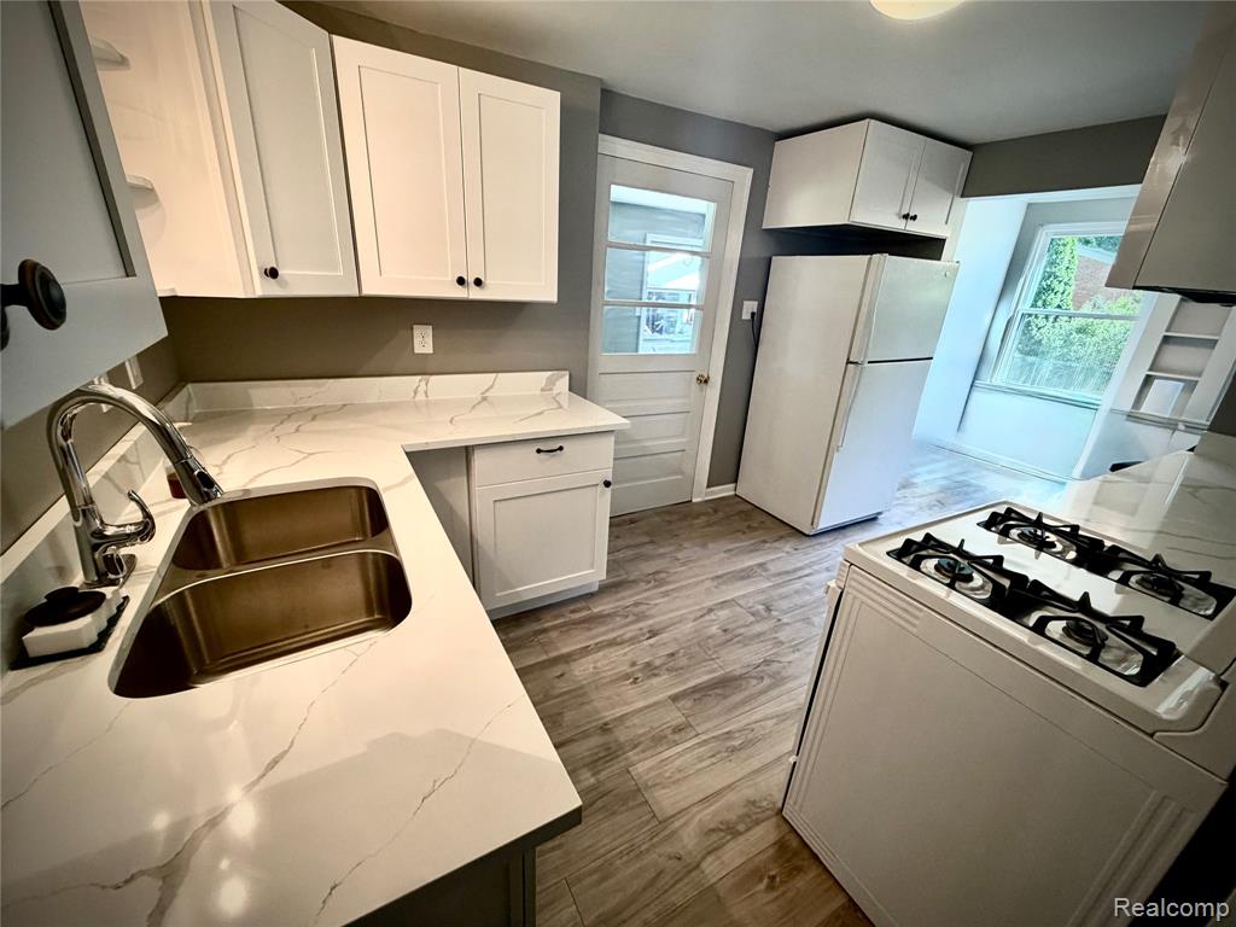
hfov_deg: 102.1
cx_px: 618
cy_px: 464
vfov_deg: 85.7
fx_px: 500
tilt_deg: -20.5
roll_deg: -3.6
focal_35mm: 14
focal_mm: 2.22
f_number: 2.2
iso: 200
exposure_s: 1/120
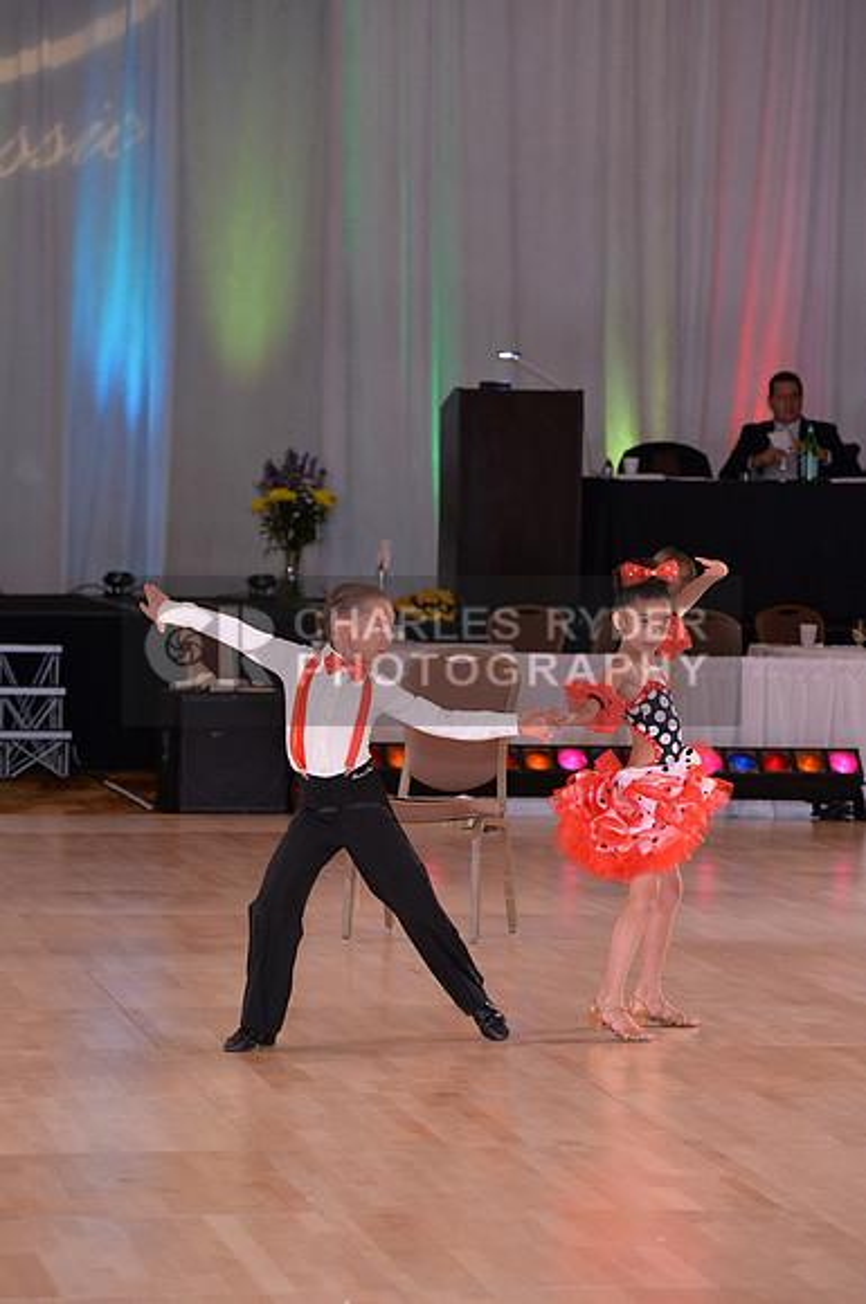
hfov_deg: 9.4
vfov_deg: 14.2
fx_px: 5247
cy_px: 652
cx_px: 433
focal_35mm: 145
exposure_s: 1/250
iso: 2000
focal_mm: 145
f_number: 5.6
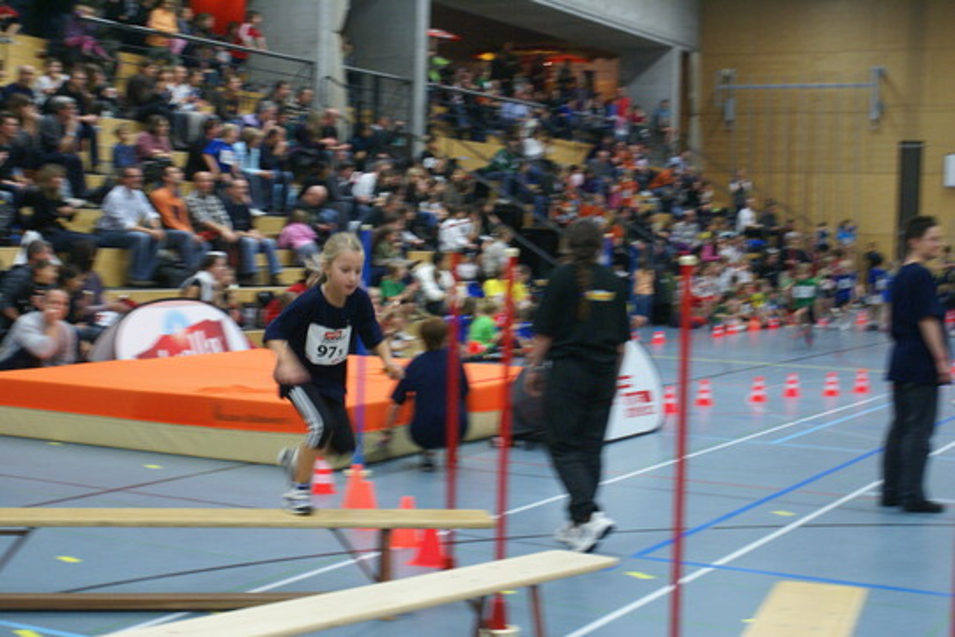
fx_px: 1592
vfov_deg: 22.6
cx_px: 478
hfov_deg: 33.4
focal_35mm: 60
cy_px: 318
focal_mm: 40
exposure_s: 1/25
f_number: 5.6
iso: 800
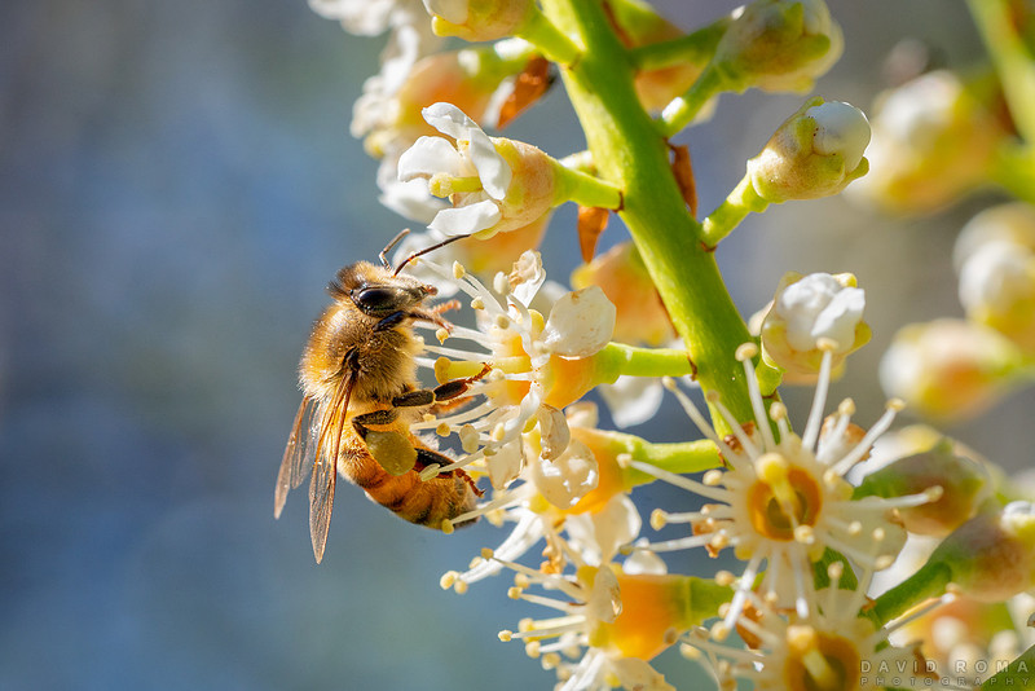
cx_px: 355
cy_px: 428
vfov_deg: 10.0
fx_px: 3931
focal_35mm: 137
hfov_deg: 15.0
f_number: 9
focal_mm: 90
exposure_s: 1/400
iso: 500
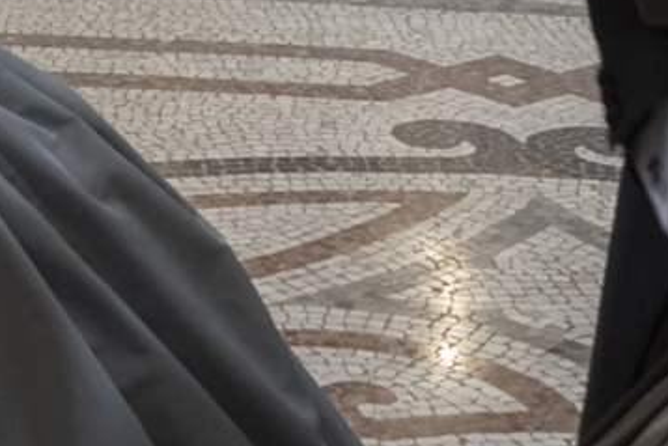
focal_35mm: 151
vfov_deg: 8.7
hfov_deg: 12.8
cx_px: -369
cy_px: -410
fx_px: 2803
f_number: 4
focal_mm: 24
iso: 3200
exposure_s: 1/125
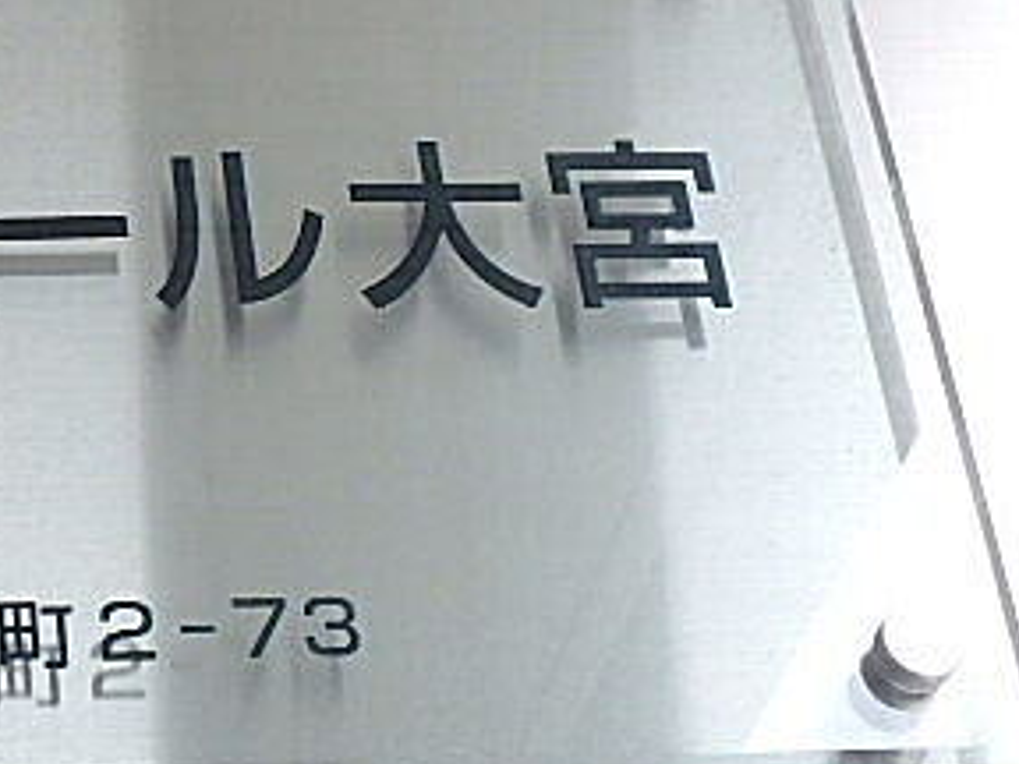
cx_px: -25
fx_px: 2944
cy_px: 389
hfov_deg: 19.0
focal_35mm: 100
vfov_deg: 14.8
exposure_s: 1/50
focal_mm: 8.1
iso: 320
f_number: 5.2
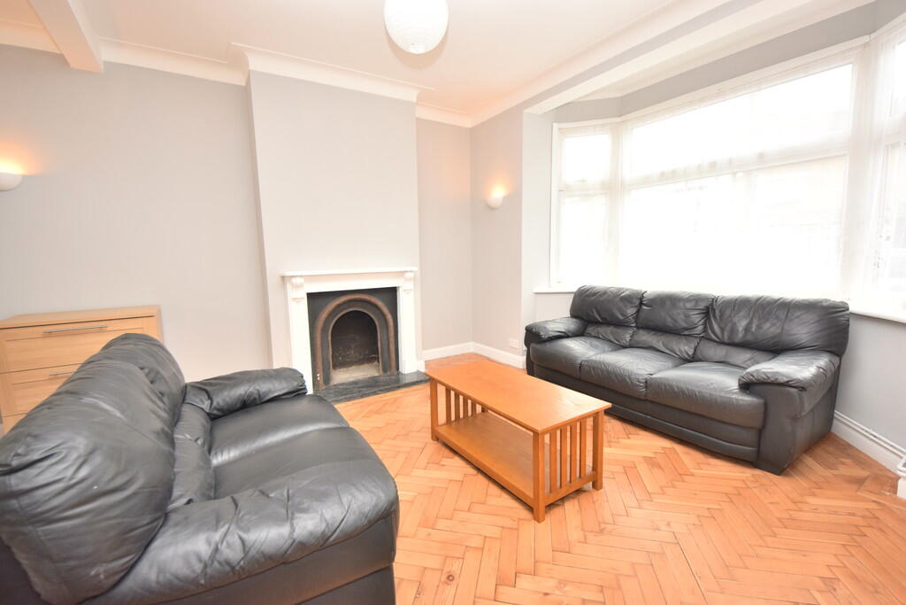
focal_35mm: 20
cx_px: 453
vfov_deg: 63.2
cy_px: 302
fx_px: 491
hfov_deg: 85.4
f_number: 5.6
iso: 640
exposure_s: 1/125
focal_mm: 13
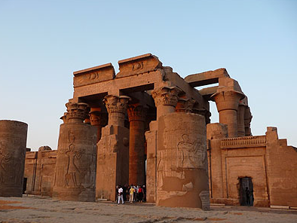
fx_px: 275
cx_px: 136
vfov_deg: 44.1
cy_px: 123
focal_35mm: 32
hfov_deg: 56.7
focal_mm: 4.7
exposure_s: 1/125
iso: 100
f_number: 3.3
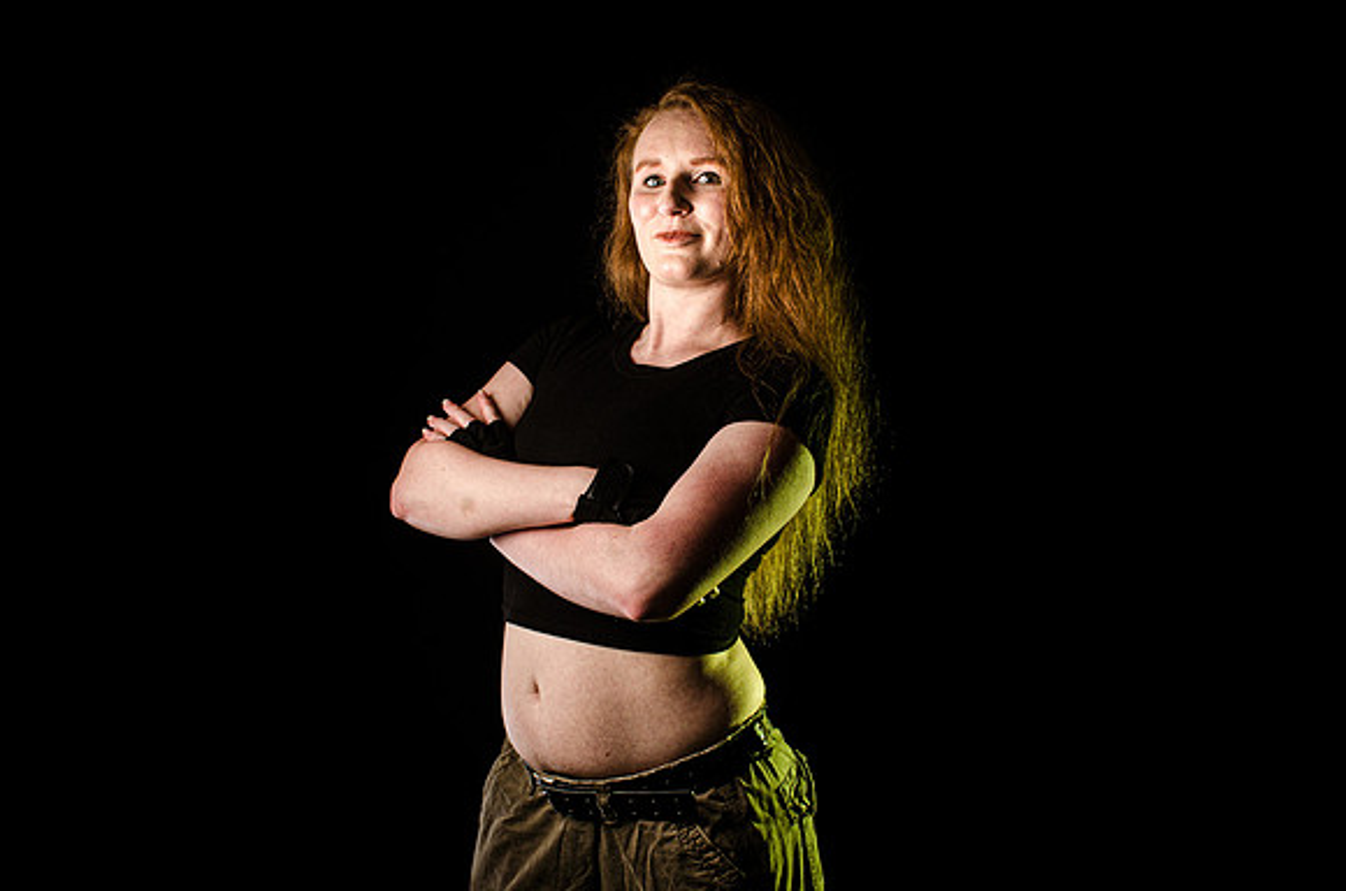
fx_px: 2126
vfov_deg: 23.7
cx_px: 673
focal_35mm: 57
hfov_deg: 35.1
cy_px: 446
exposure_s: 1/90
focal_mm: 38
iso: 200
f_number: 11
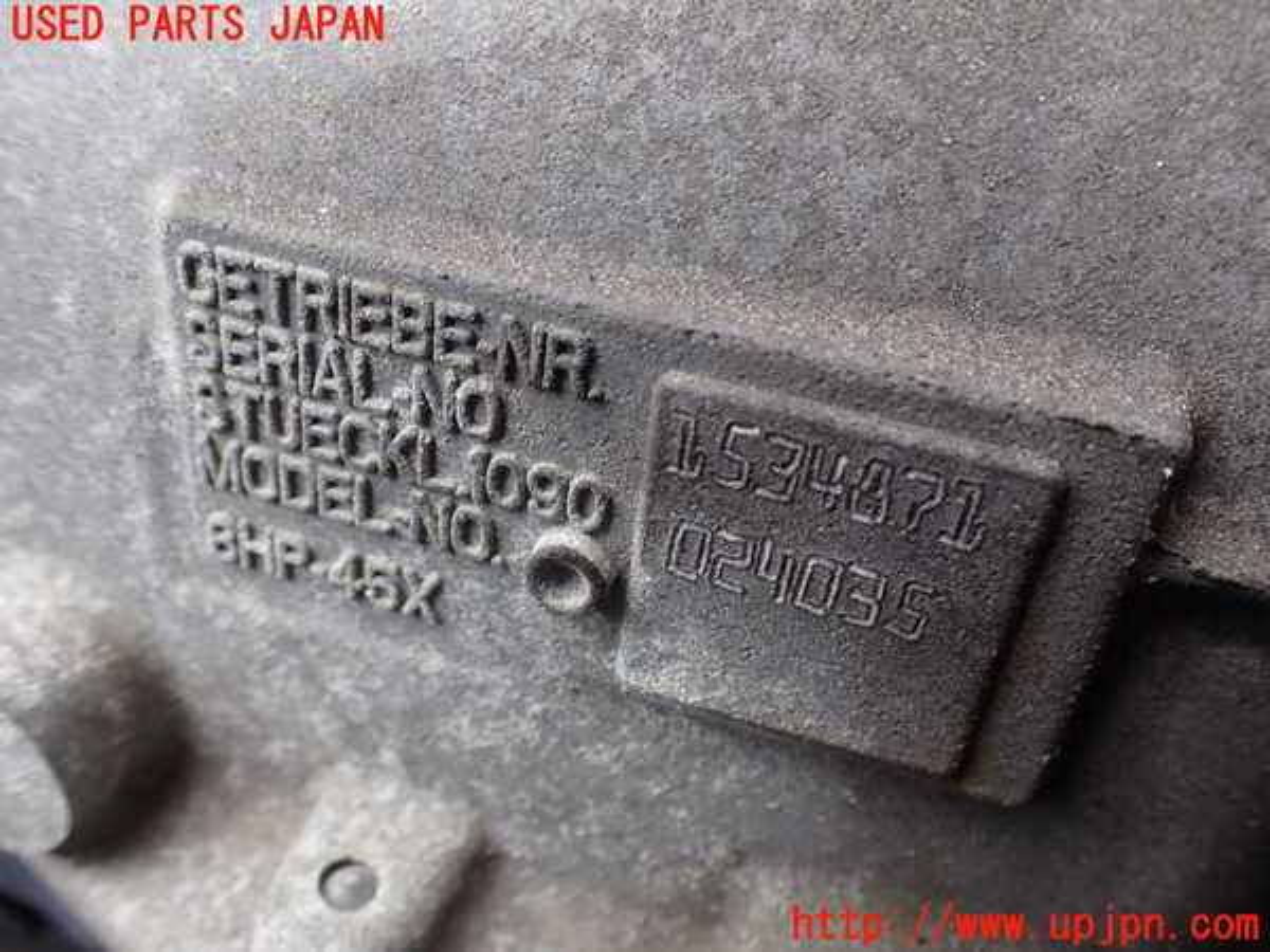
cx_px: 635
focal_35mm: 30
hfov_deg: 60.0
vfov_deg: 46.8
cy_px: 476
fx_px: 1101
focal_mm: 5.4
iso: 100
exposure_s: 1/125
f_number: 2.3
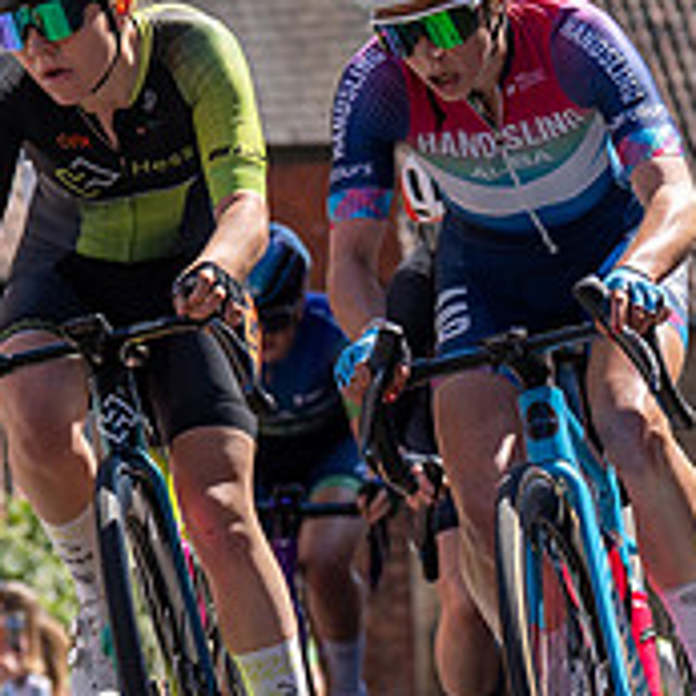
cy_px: 89
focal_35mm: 293
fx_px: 6665
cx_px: 464
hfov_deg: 6.0
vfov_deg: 6.0
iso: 100
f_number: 4
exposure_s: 1/1600
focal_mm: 76
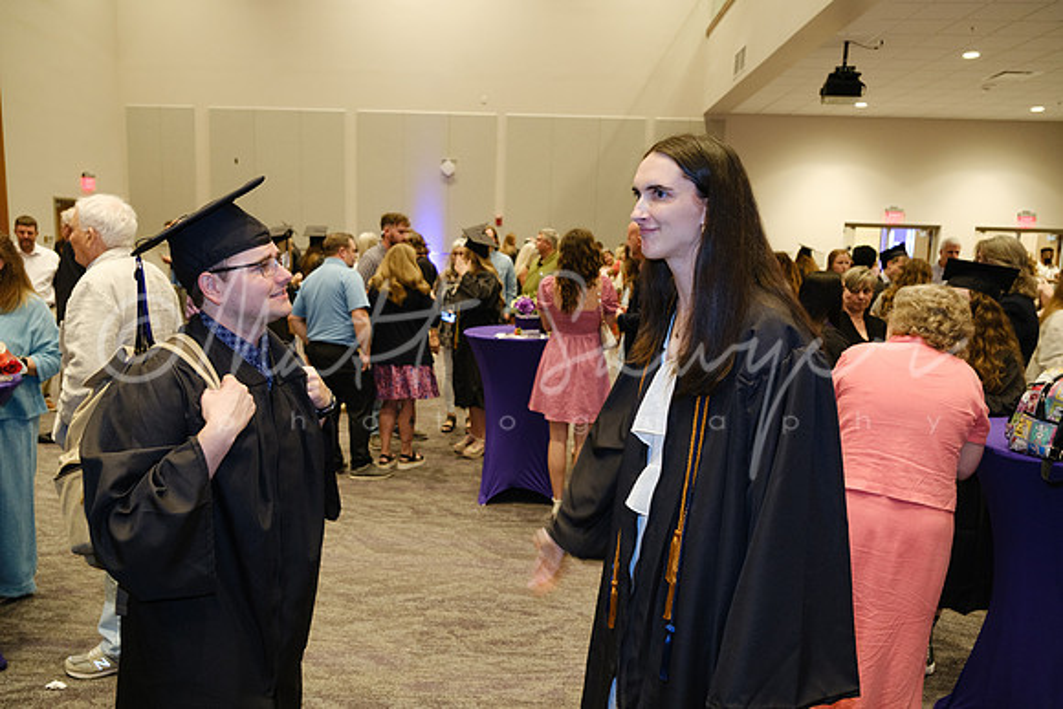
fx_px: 768
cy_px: 354
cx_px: 532
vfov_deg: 49.6
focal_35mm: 26
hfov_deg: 69.4
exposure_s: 1/60
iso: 1600
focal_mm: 17
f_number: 2.8
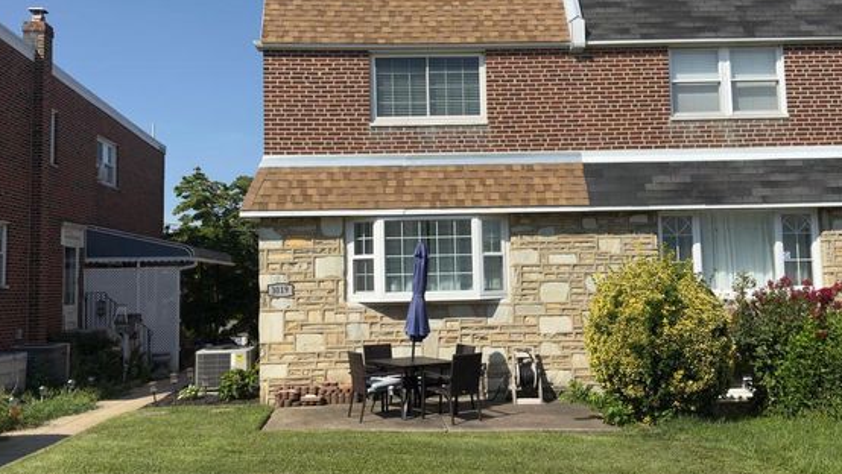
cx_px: 427
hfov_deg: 67.9
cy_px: 203
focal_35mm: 28
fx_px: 625
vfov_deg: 41.4
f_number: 1.78
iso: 100
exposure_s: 1/5618
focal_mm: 6.76
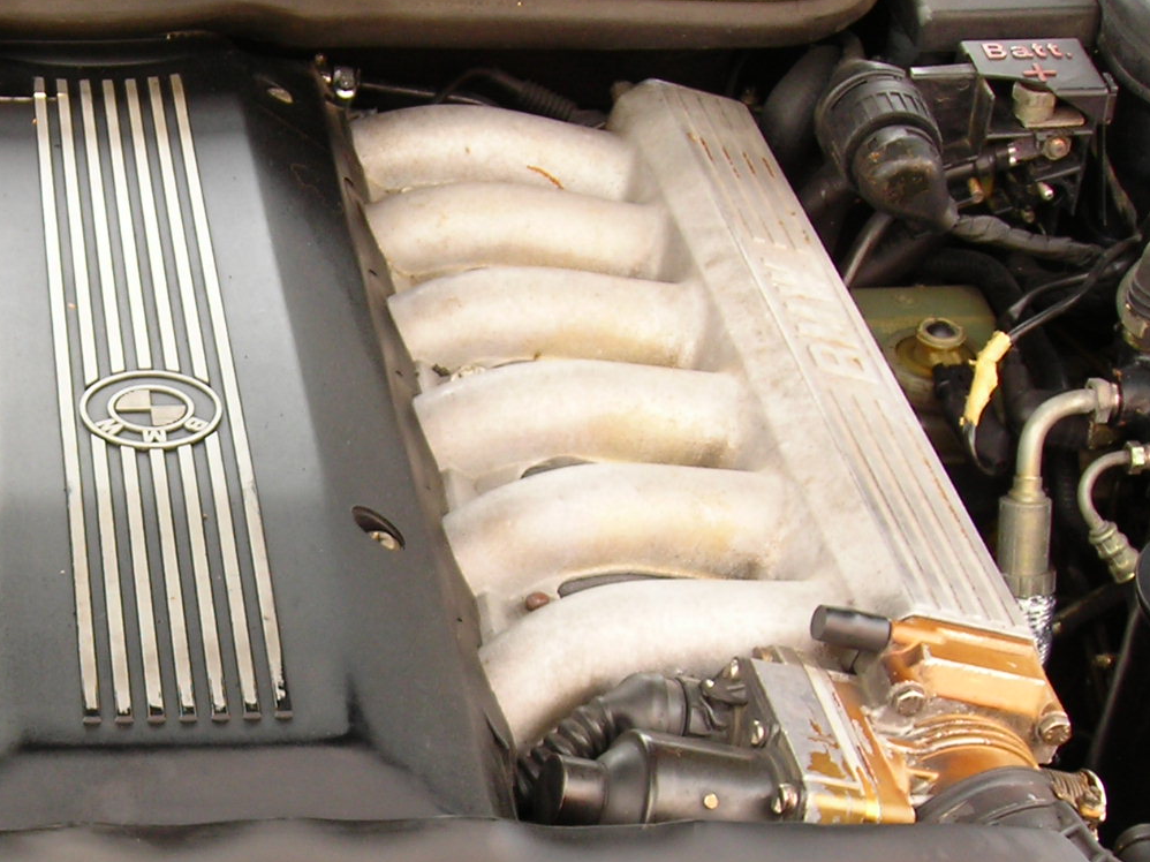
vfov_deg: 18.4
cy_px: 846
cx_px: 195
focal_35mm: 78
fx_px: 2591
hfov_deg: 24.5
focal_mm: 6.3
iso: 50
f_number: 3.2
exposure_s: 1/59.2
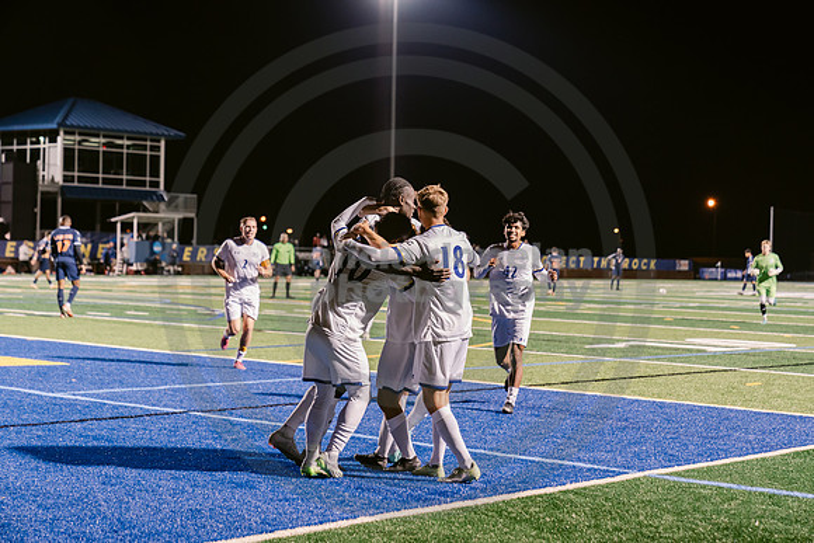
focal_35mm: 70
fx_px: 1583
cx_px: 407
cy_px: 272
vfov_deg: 19.5
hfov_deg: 28.8
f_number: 3.2
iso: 2500
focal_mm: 70
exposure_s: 1/250
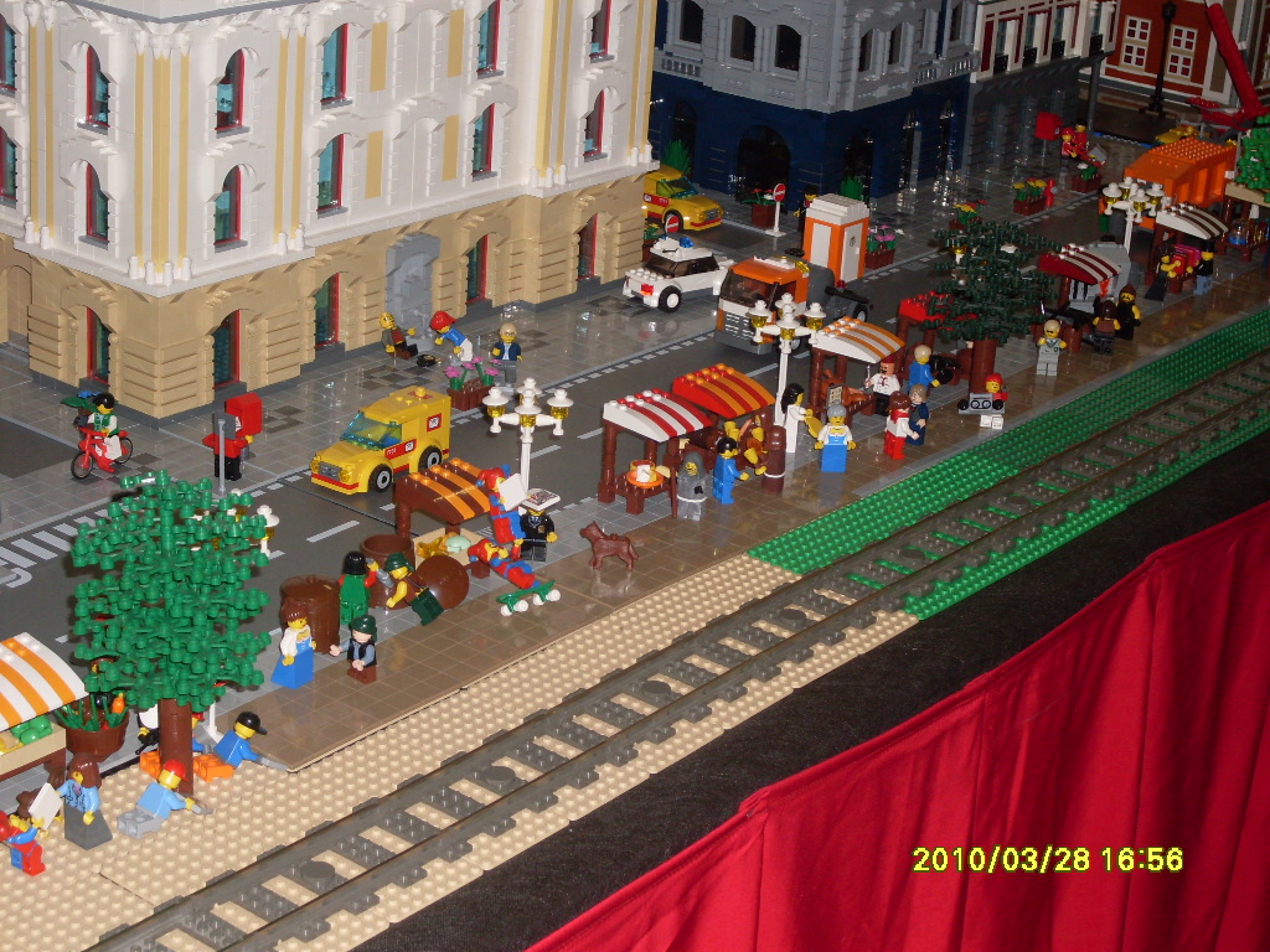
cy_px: 476
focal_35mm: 81
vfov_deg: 18.2
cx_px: 635
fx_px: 2972
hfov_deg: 24.1
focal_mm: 13.5
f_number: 4
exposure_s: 1/60
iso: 100
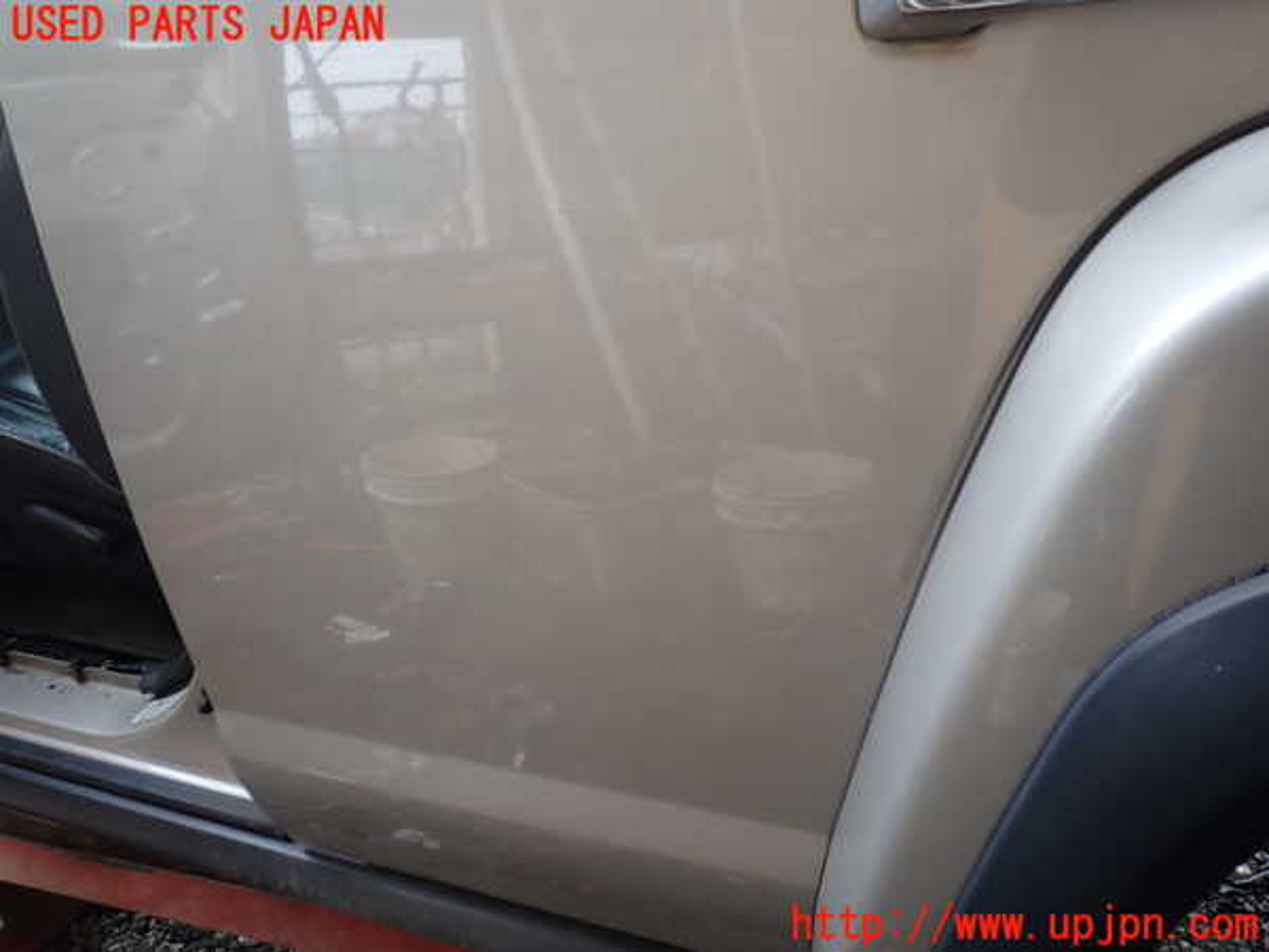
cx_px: 634
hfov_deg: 60.0
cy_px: 476
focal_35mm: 30
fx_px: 1100
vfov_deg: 46.8
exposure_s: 1/60
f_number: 2.3
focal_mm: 5.4
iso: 160
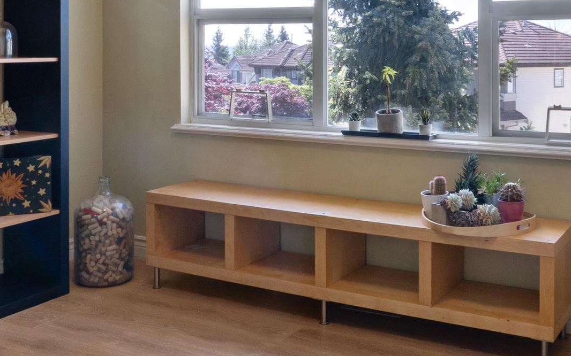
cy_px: 73
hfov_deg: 41.4
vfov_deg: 26.1
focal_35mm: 48
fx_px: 754
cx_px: 319
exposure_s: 1/4
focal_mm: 11
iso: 160
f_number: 16
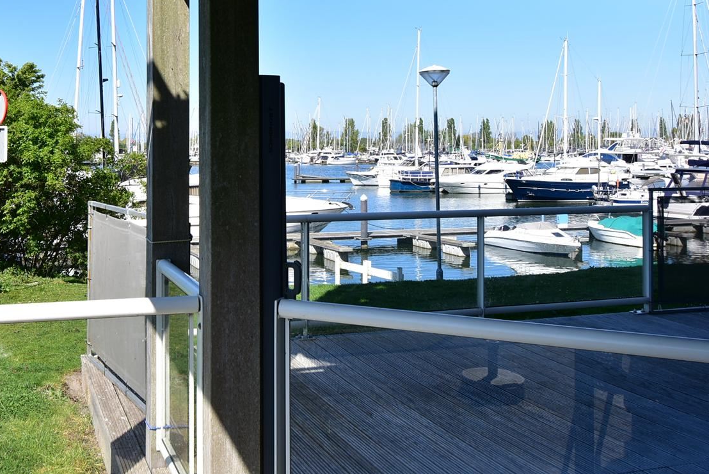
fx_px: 769
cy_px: 132
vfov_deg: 33.7
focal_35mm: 39
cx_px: 238
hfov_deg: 48.7
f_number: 7.1
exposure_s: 1/200
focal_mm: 18
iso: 100
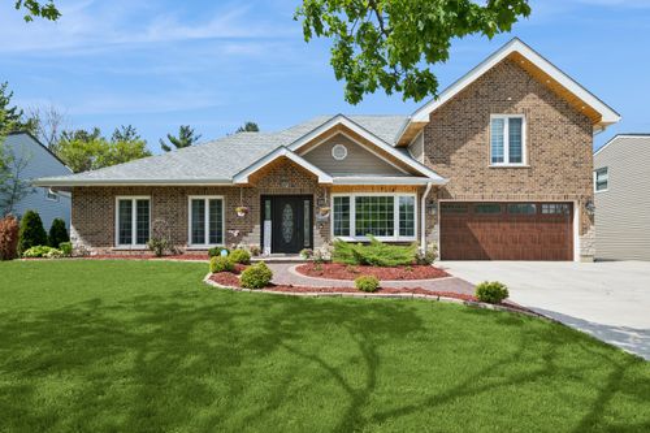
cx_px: 325
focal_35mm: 19
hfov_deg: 86.9
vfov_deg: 64.5
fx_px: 343
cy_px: 216
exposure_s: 1/750
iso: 400
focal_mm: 19
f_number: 8
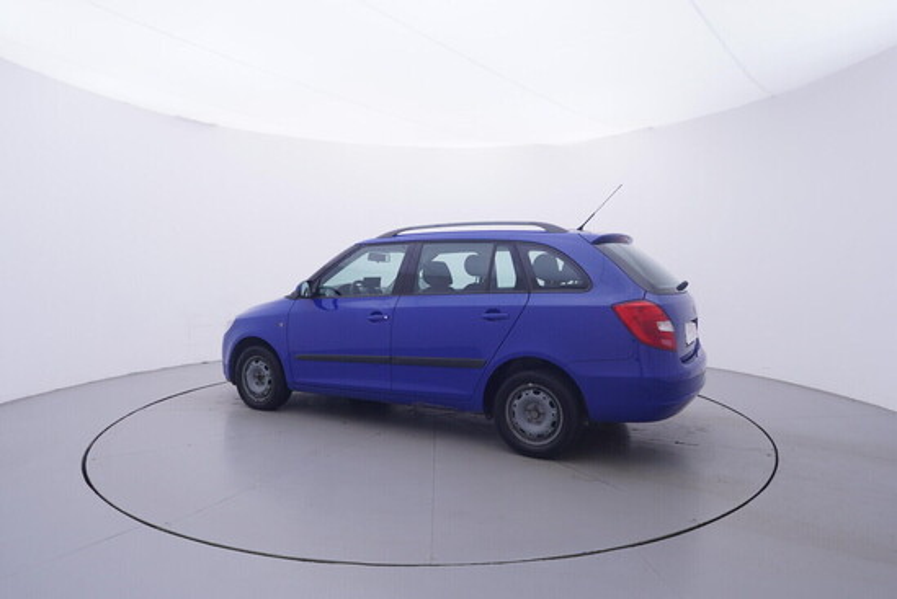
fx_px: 561
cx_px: 448
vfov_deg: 56.2
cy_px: 300
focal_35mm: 22
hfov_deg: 77.3
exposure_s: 1/80
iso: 200
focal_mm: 15
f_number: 5
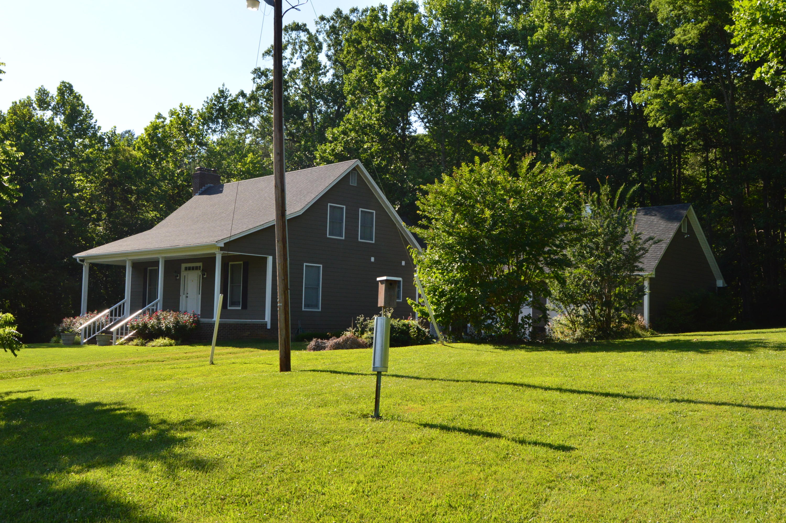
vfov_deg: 38.3
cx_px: 393
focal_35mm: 34
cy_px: 262
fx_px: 752
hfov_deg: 55.2
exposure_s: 1/320
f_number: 10
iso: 400
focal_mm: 23
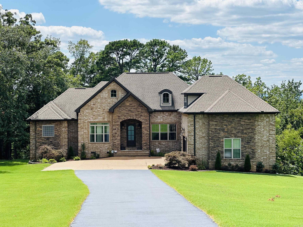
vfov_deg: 19.1
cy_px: 114
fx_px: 674
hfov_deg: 25.3
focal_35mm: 77
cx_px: 152
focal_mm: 9
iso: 32
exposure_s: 1/585
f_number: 2.8
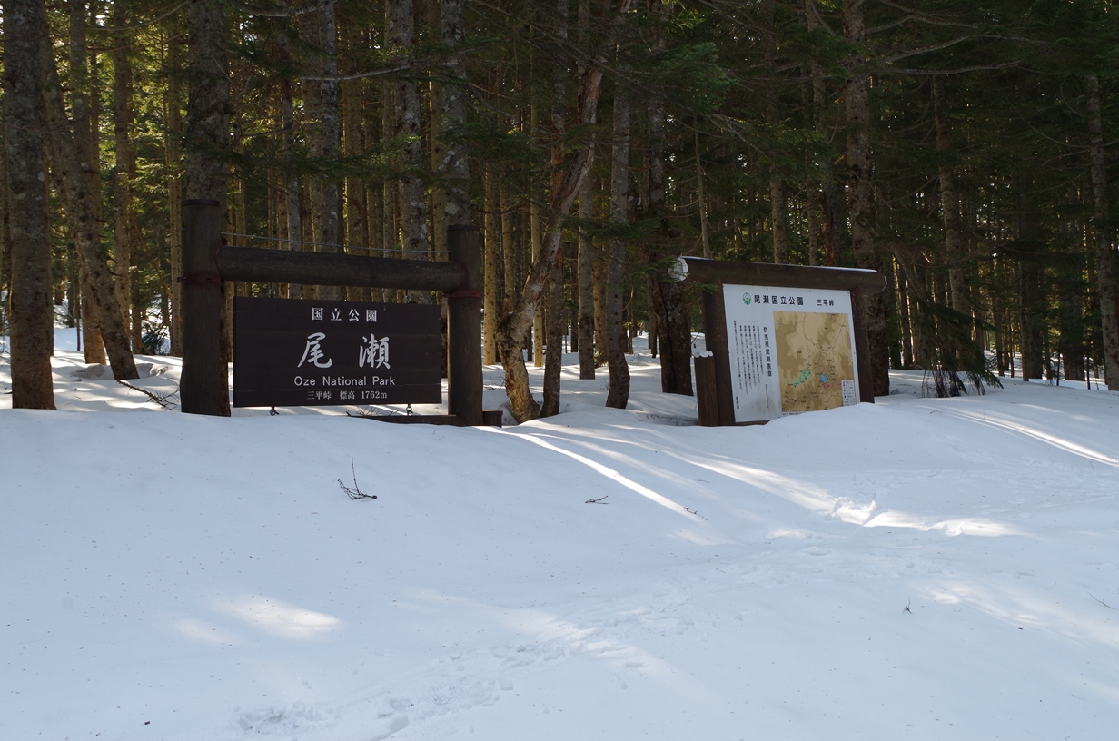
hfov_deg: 46.5
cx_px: 560
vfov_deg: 31.8
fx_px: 1303
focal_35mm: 42
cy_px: 370
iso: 200
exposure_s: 1/60
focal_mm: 28.13
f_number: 8
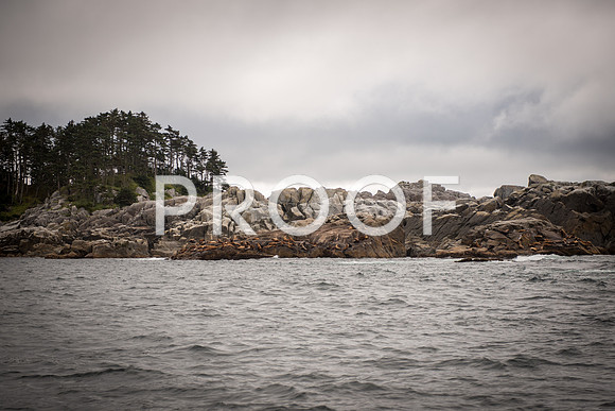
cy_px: 236
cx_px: 311
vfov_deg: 16.8
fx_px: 1393
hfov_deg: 24.9
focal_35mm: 82
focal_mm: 70
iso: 100
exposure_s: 1/800
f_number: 2.8
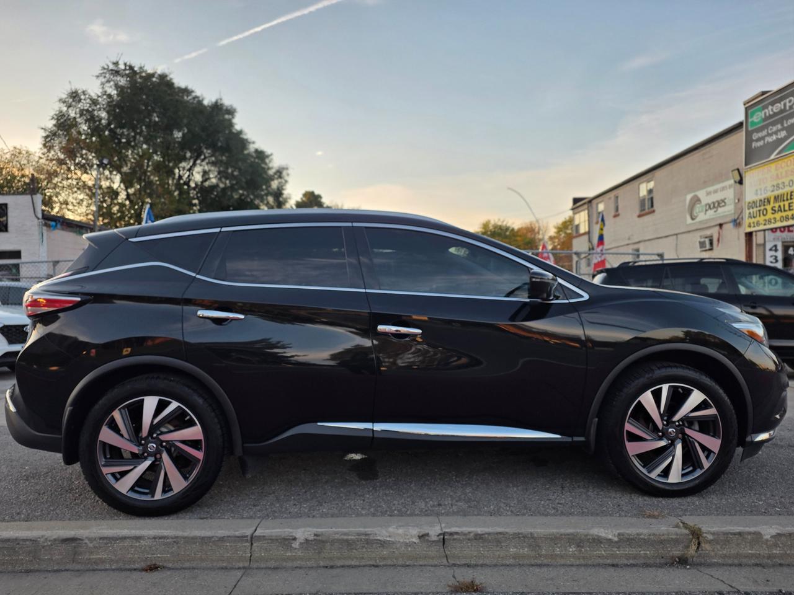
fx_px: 528
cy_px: 298
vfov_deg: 58.9
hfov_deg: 73.9
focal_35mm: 23
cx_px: 397
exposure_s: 1/1597
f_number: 1.7
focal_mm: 6.25
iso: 80
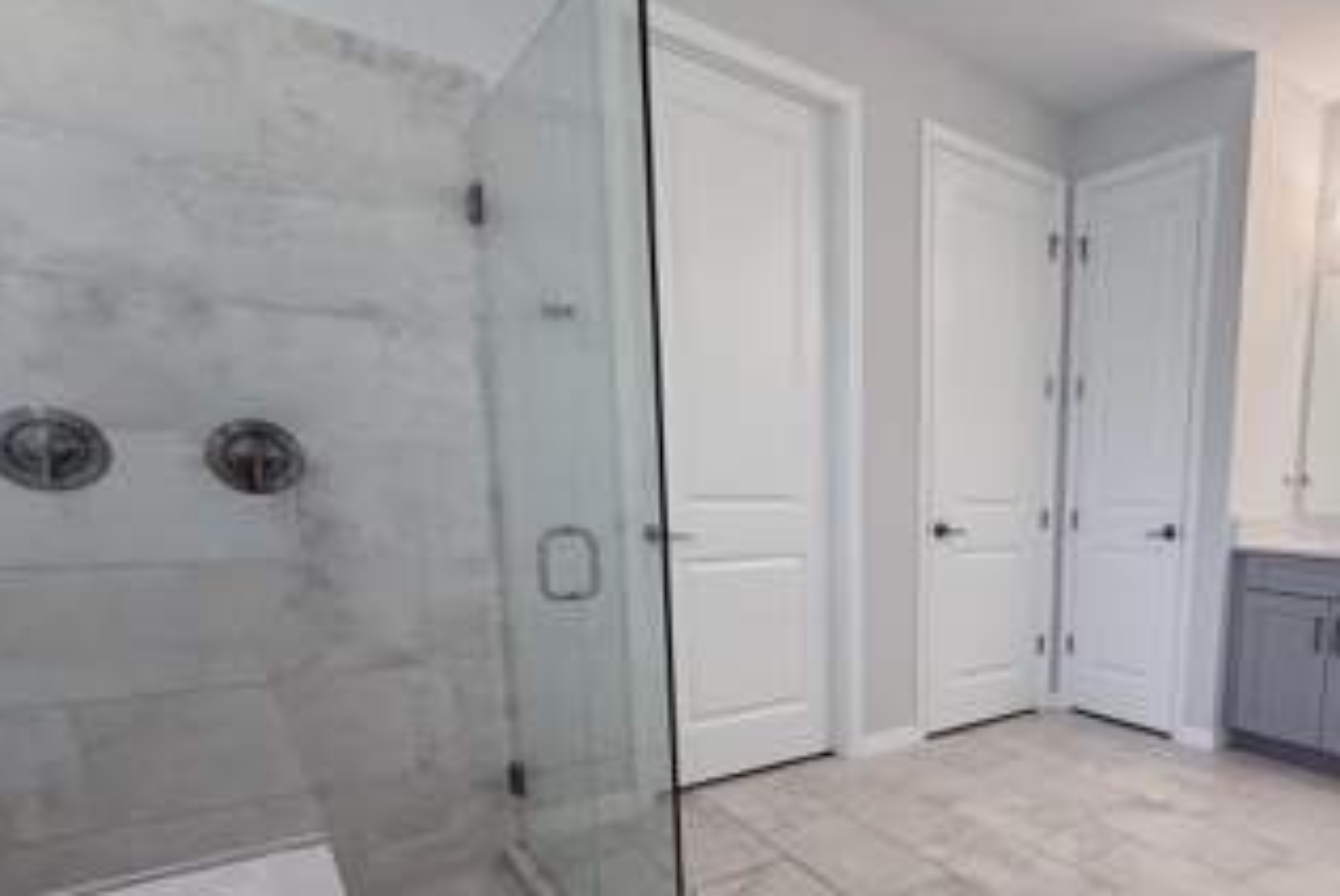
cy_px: 606
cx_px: 1010
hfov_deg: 72.9
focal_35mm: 22
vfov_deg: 56.0
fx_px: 820
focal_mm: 2.22
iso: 160
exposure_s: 1/120
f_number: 2.2
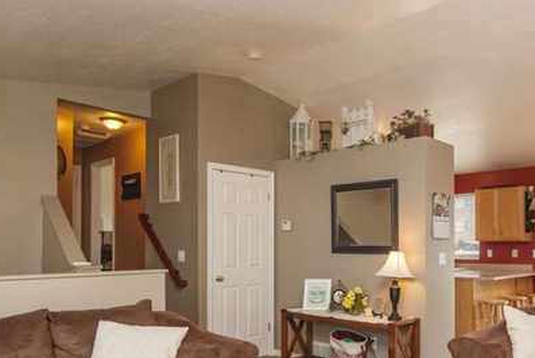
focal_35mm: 29
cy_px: 265
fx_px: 432
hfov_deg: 61.4
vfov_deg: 43.8
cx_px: 373
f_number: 5
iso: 200
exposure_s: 1/60
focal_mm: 12
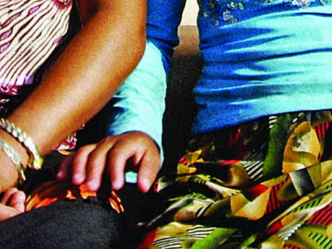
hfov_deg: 9.6
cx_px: 269
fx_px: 1976
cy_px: -282
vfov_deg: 6.9
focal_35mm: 206
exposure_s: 1/160
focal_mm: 7.9
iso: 50
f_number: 5.6
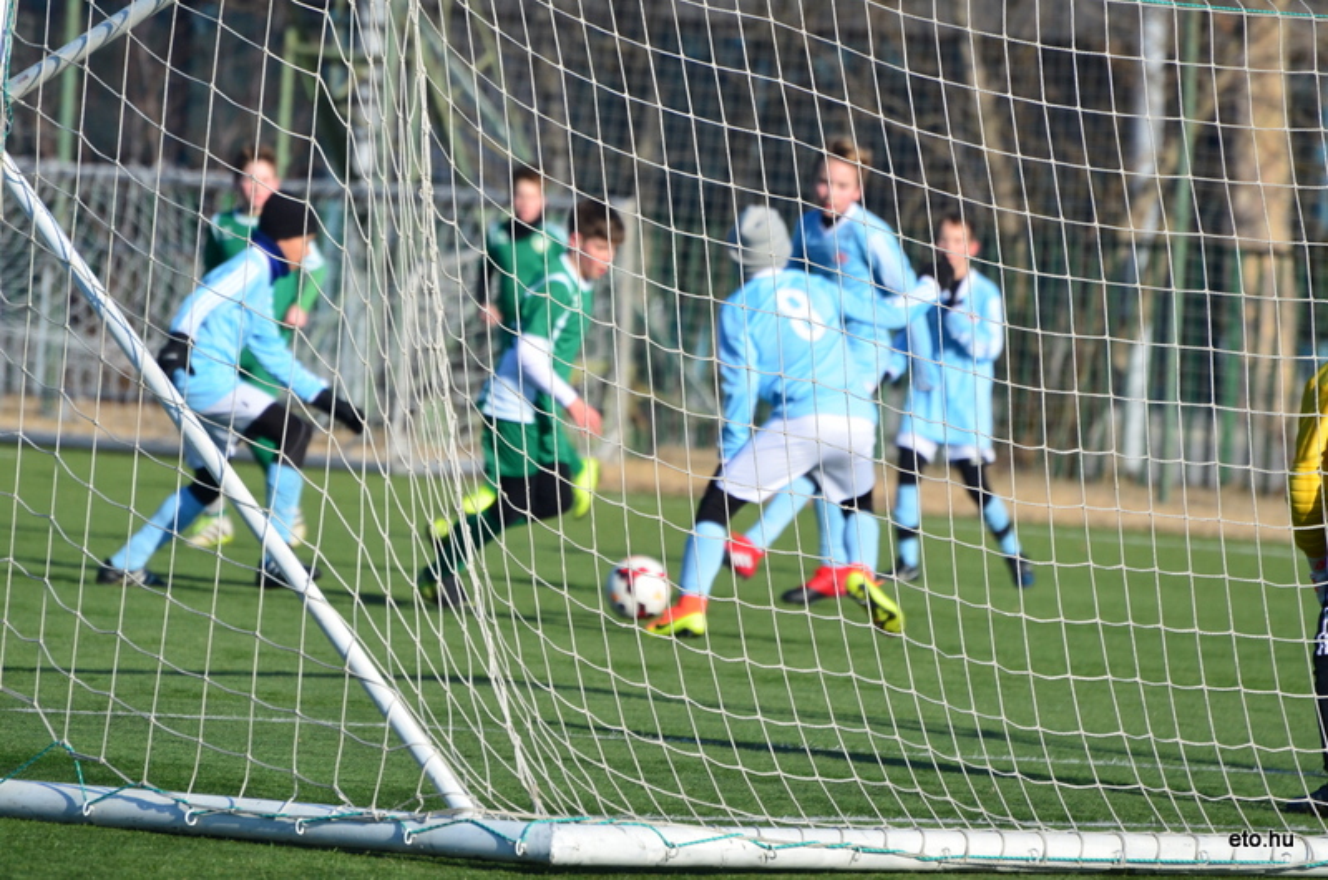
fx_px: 14910
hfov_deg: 5.1
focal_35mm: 405
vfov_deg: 3.4
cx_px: 664
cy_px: 440
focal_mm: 270
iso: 500
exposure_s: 1/2000
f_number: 5.6
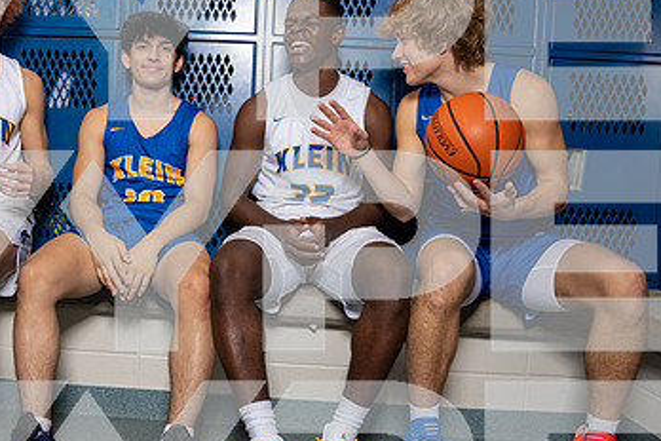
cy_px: 252
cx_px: 226
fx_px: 734
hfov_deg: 47.7
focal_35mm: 40
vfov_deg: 33.3
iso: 800
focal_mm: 24
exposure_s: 1/200
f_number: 8
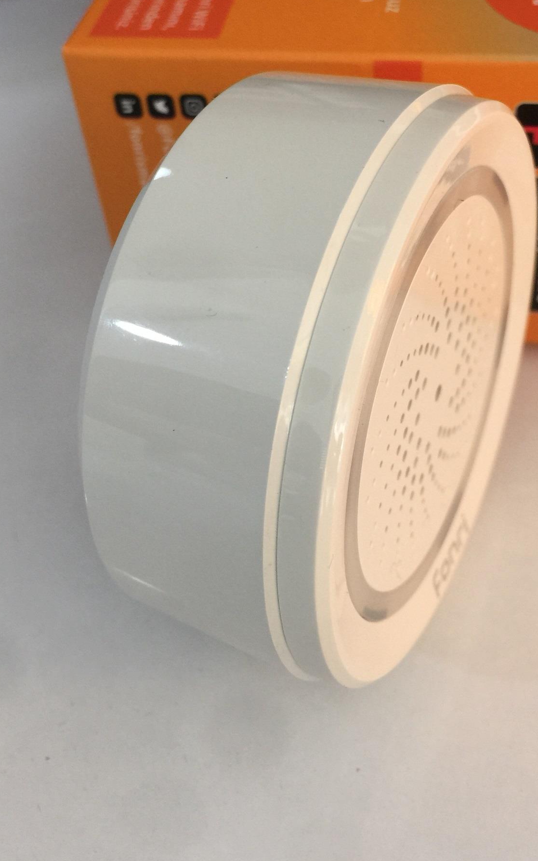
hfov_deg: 29.9
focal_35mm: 43
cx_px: 290
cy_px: 311
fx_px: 1009
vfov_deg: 45.7
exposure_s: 1/33
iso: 64
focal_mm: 4.15
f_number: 2.2
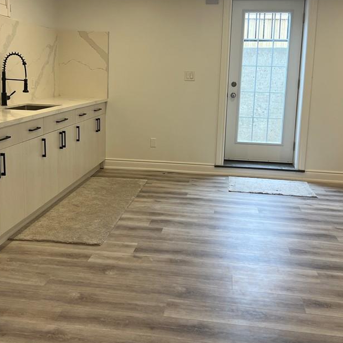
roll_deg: -1.6
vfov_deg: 43.6
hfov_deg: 43.8
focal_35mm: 38
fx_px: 426
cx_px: 161
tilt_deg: -9.8
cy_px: 134
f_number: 1.5
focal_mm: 5.7
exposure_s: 1/120
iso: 80
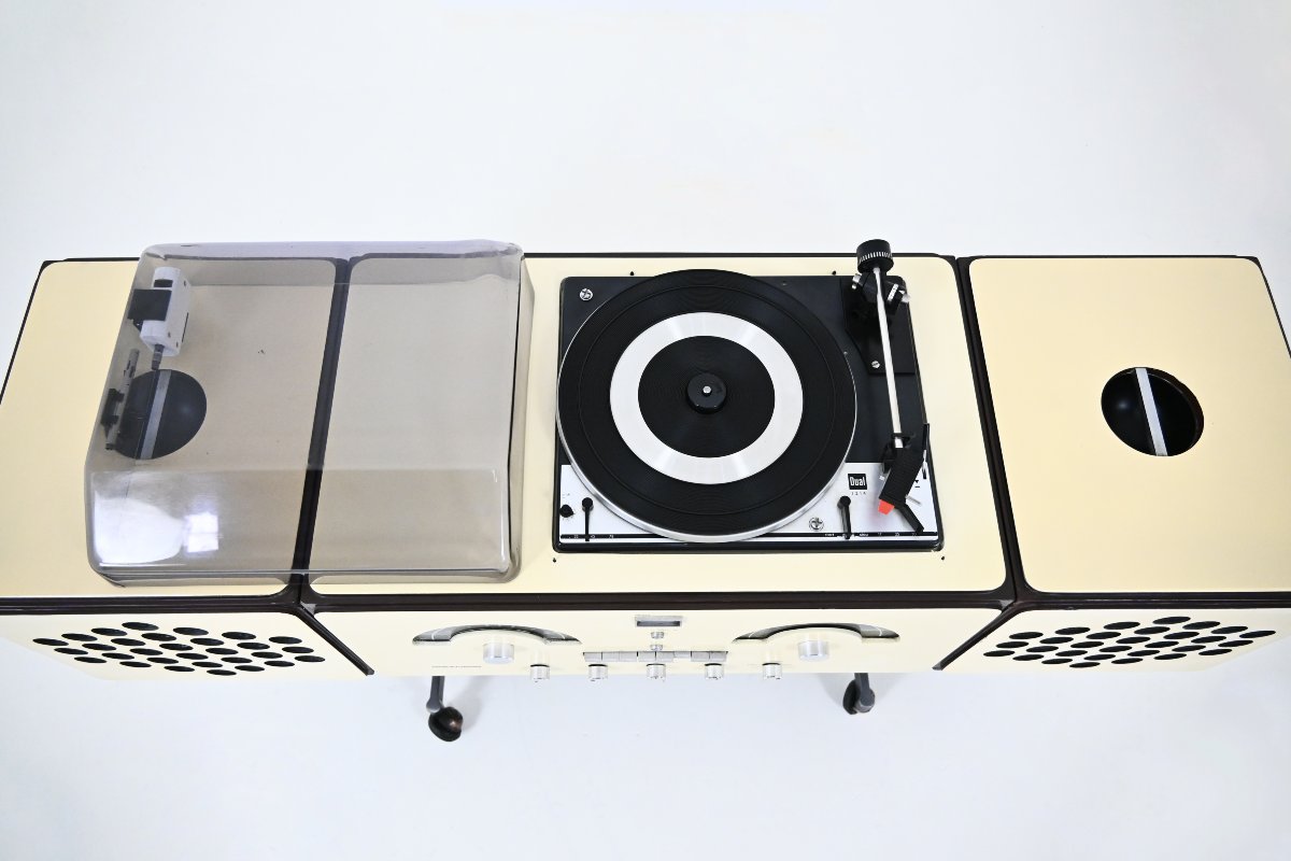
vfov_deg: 47.9
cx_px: 646
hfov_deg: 67.4
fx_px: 968
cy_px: 430
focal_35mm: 27
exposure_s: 1/125
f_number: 3.5
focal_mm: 18
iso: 2000
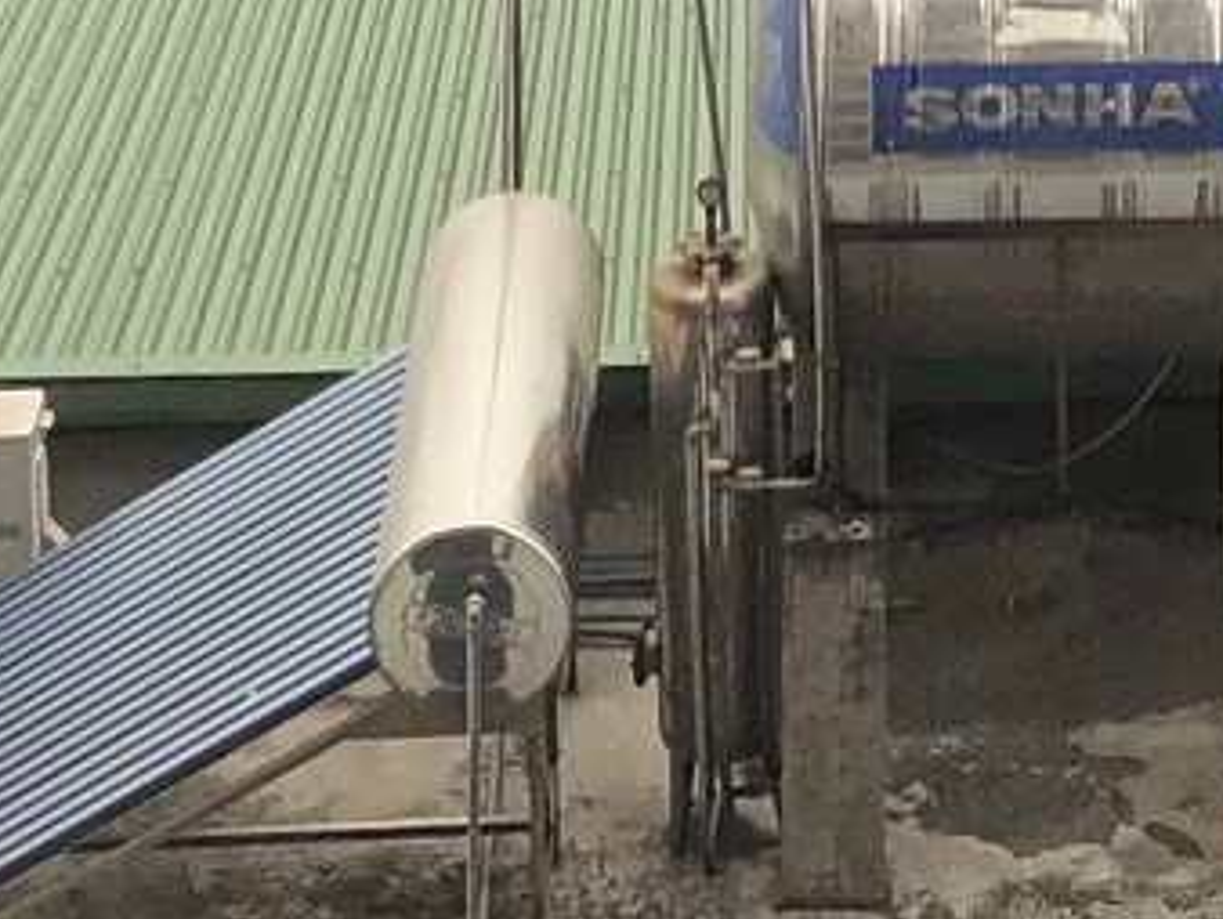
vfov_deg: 7.8
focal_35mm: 167
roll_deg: +0.2
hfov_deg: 11.7
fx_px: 5904
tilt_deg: -4.4
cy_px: -1726
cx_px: 1274
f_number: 1.8
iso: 20
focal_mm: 4
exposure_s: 1/310
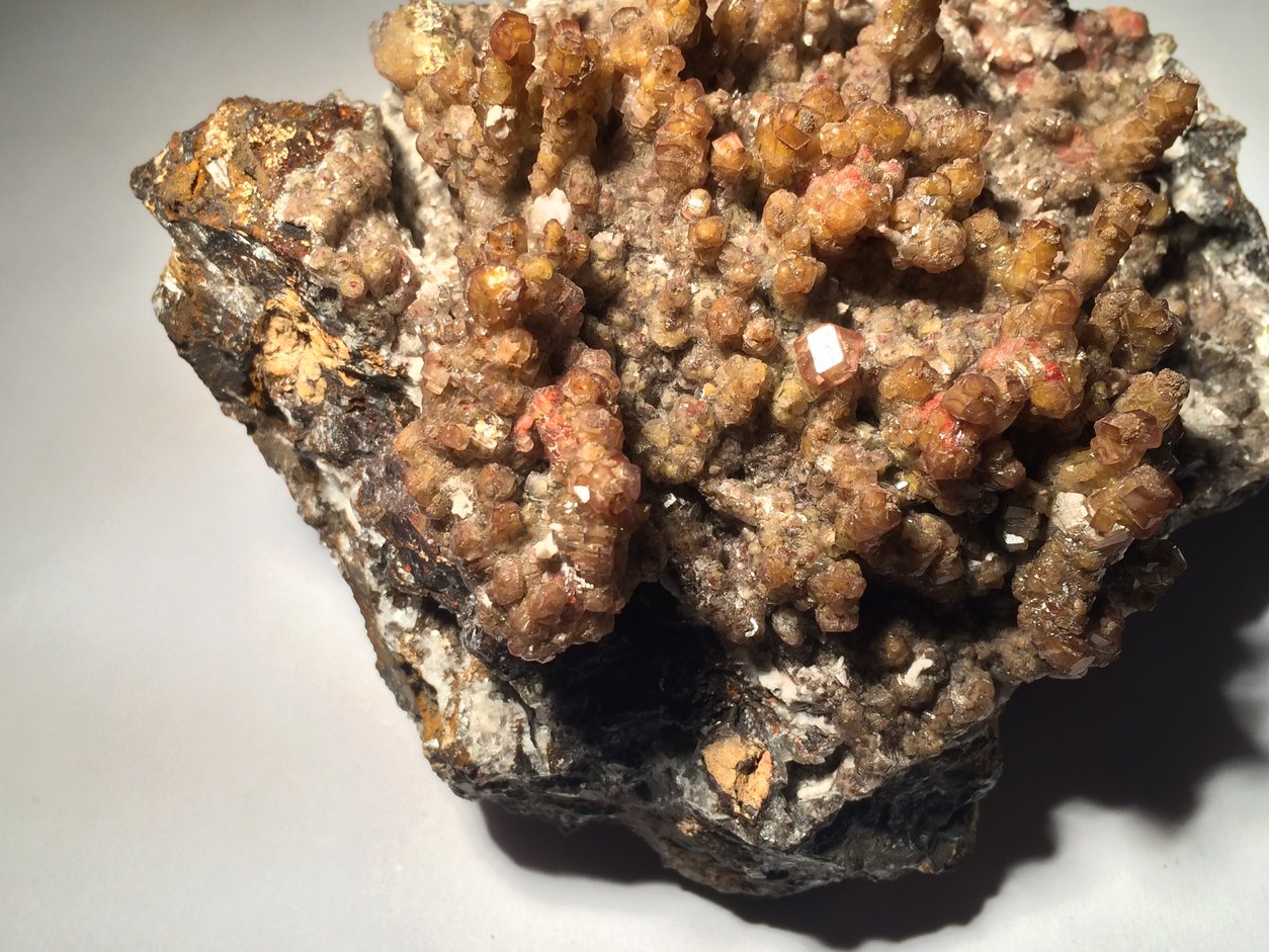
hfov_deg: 50.1
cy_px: 424
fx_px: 1357
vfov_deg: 38.6
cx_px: 613
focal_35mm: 37
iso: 32
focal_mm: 4.15
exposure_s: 1/120
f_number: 2.2
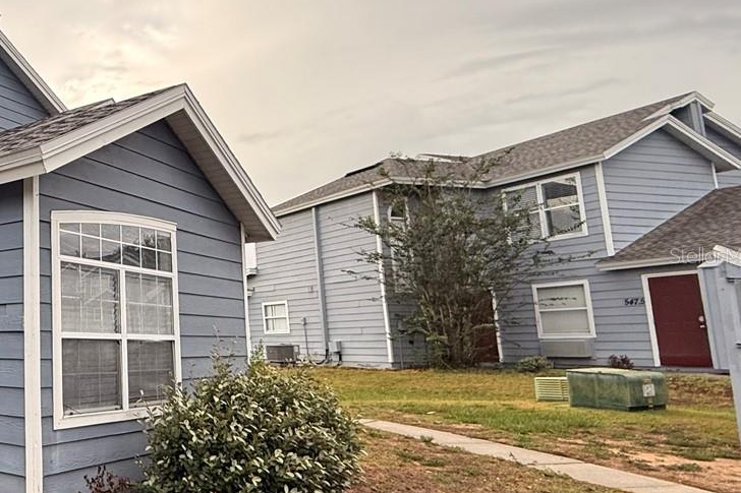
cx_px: -49
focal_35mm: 32
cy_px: 255
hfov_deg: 45.9
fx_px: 658
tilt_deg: +9.6
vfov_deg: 41.1
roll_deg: -0.6
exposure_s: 1/379
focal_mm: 2.22
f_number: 2.2
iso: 64
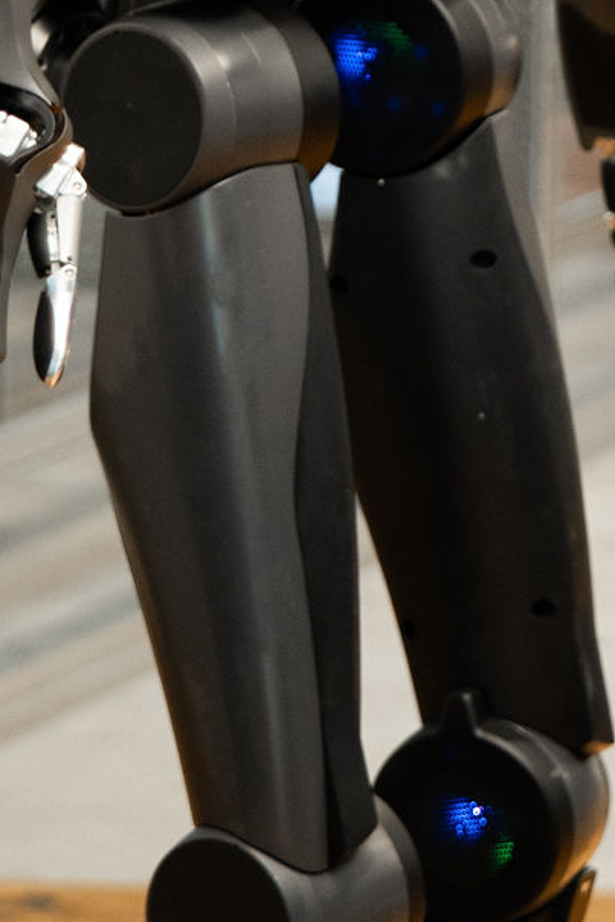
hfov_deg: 4.5
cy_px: -249
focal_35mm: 308
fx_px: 7887
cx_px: 349
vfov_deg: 6.6
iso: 500
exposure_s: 1/160
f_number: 2.8
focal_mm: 62
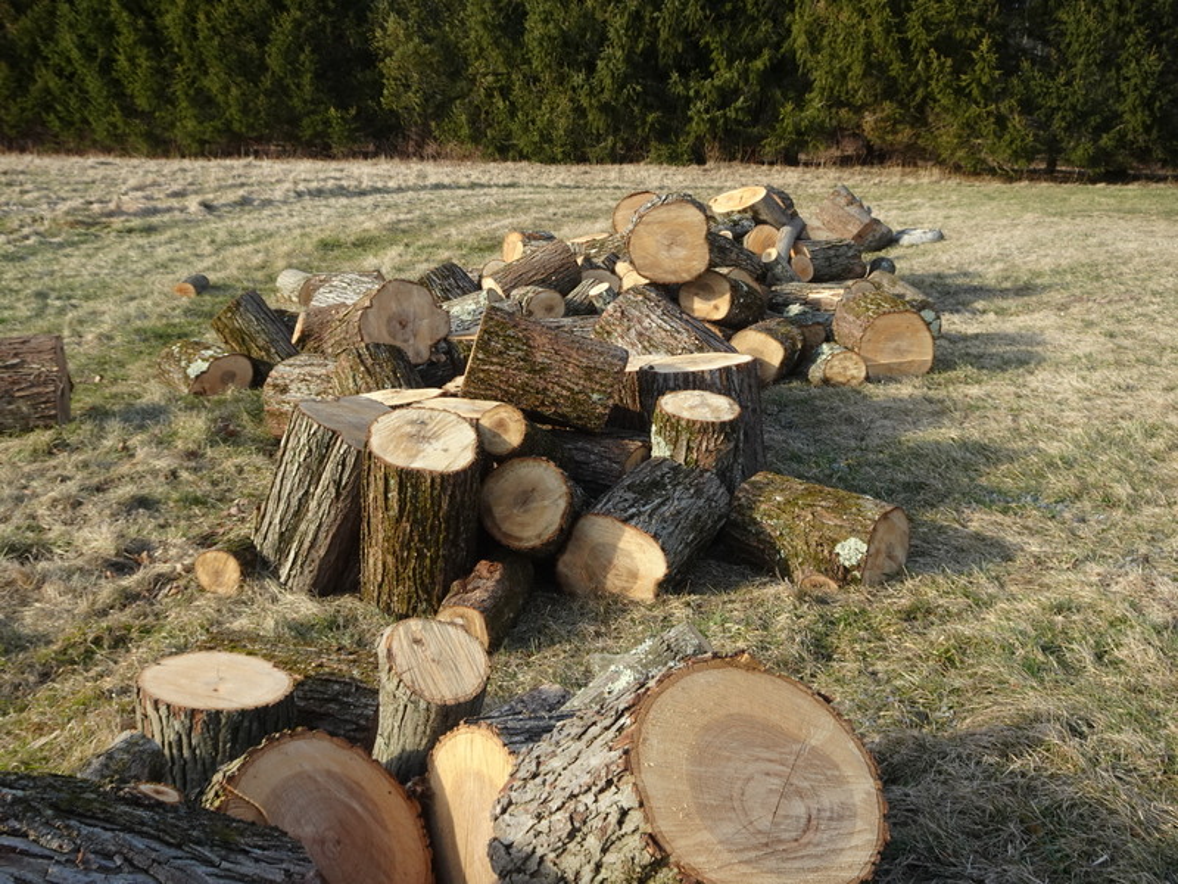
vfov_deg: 38.7
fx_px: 1259
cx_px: 589
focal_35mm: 37
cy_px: 442
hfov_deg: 50.1
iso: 80
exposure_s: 1/200
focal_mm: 6.26
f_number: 4
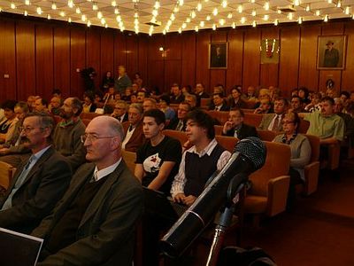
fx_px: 358
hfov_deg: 52.6
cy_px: 133
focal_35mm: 35
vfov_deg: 40.7
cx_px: 177
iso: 100
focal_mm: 7.4
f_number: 4
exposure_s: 1/30
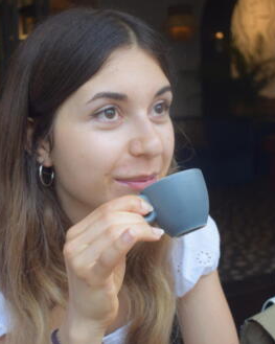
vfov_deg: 32.6
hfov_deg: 26.2
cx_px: 88
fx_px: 587
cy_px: 173
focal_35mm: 58
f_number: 4.5
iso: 400
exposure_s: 1/80
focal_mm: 27
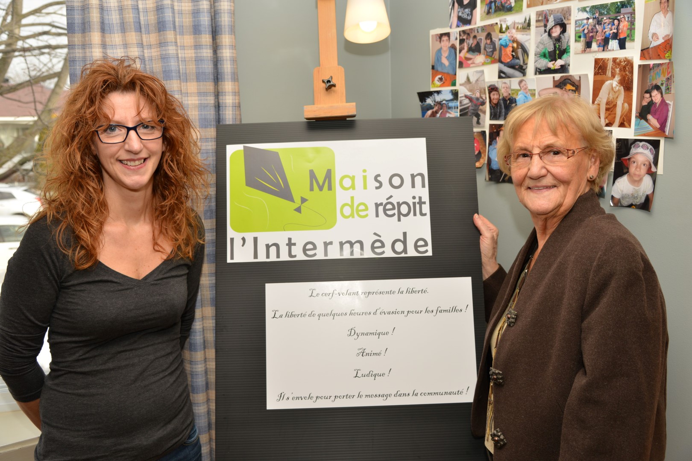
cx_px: 346
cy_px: 230
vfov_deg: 38.9
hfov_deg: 55.8
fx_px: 654
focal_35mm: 34
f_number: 5.6
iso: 250
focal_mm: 34
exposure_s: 1/160
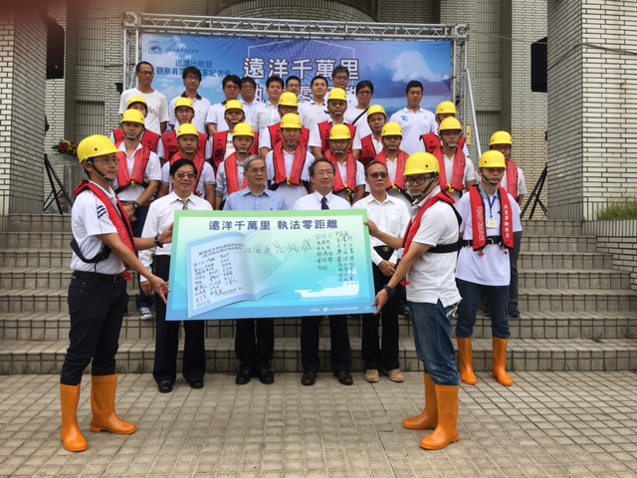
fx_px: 534
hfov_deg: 61.7
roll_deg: +0.0
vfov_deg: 48.2
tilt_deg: -2.4
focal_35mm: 29
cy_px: 239
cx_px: 318
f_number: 2.2
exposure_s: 1/674
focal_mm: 4.15
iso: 25
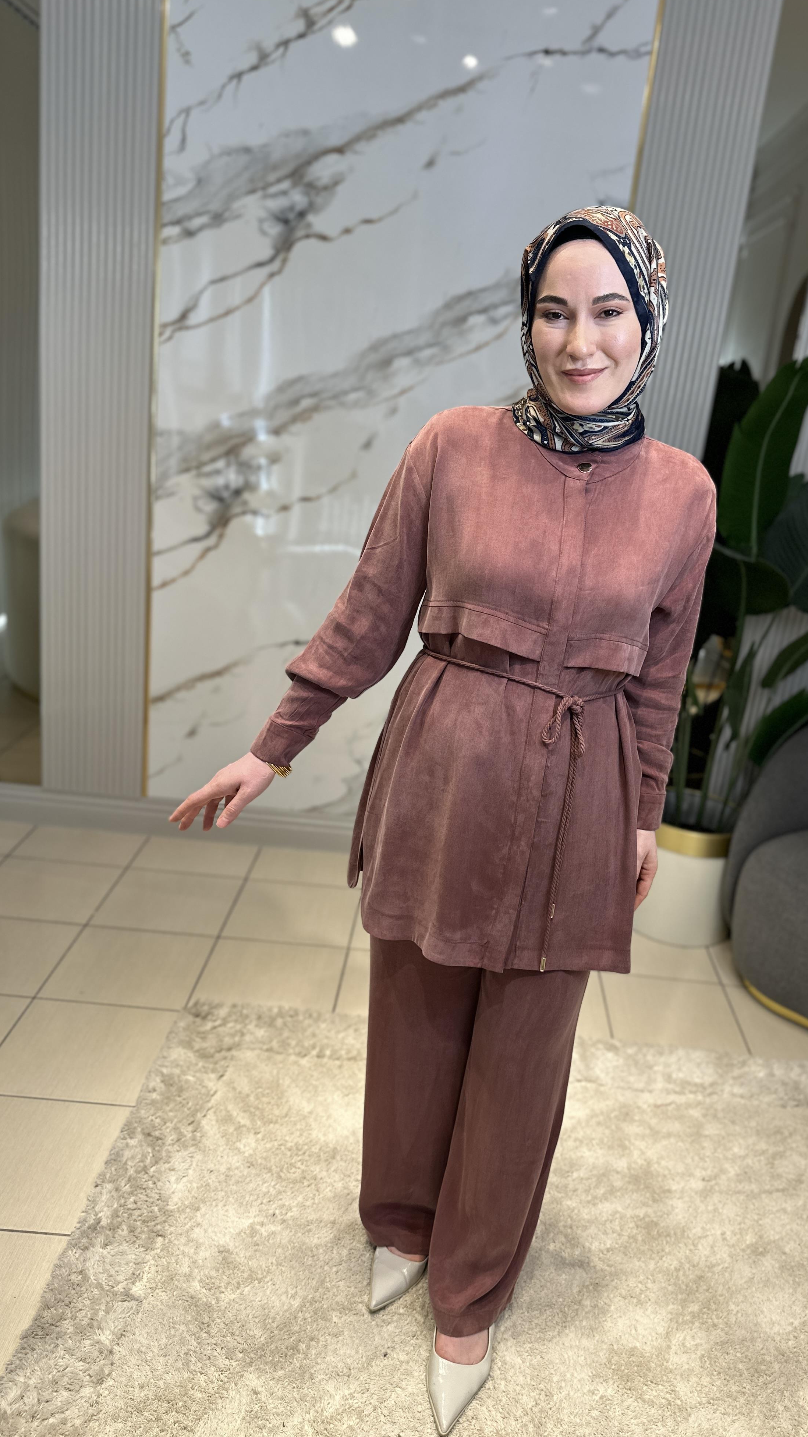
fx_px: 1029
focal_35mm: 27
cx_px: 520
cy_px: 708
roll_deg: -7.9
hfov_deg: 42.5
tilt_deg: -16.6
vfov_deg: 69.9
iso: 80
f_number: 1.78
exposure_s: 1/309
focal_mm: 6.86
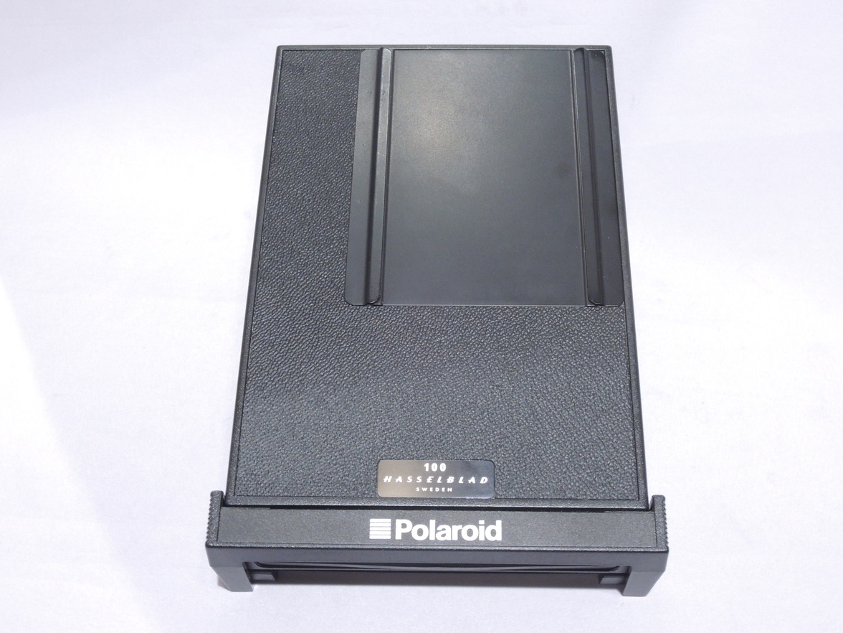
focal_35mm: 51
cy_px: 322
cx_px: 417
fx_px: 1242
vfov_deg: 28.6
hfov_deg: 37.5
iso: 400
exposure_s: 1/30
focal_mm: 9
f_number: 6.6
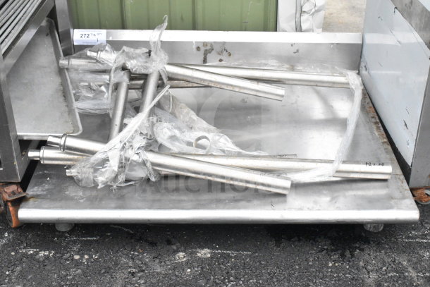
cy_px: 144
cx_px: 215
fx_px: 609
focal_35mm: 51
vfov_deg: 26.5
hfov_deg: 38.9
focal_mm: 34
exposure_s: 1/1000
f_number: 16
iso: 6400
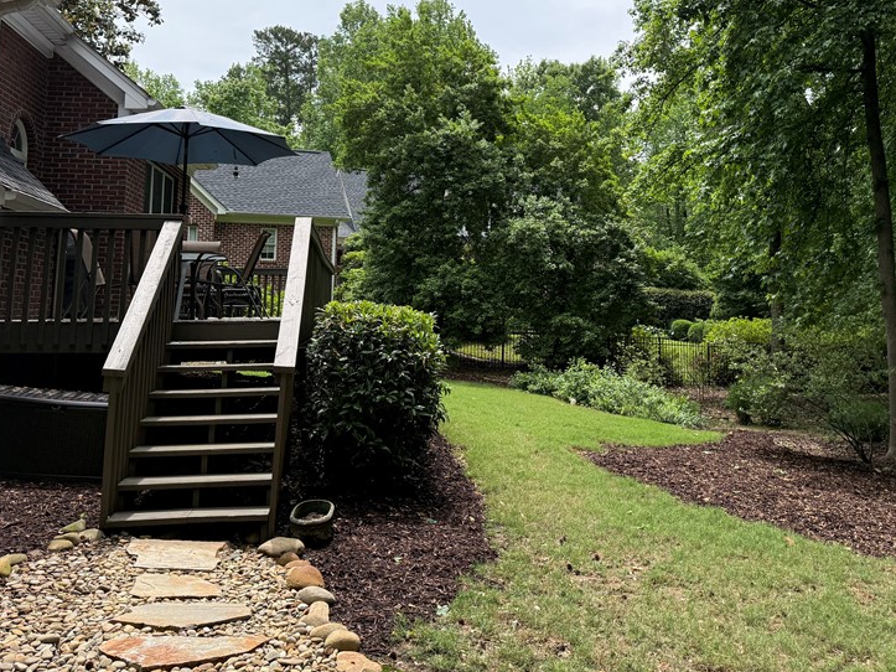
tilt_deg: +7.1
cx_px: 504
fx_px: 880
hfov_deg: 53.8
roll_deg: -0.3
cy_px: 198
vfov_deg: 41.0
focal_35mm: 34
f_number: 1.78
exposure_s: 1/4673
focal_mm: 6.76
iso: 100
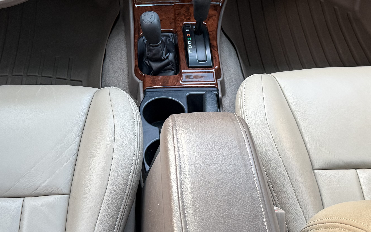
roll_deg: -2.9
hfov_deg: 36.9
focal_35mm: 55
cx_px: 170
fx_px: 556
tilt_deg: -37.3
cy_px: 61
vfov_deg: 23.3
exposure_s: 1/60
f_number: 1.78
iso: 320
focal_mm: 6.76
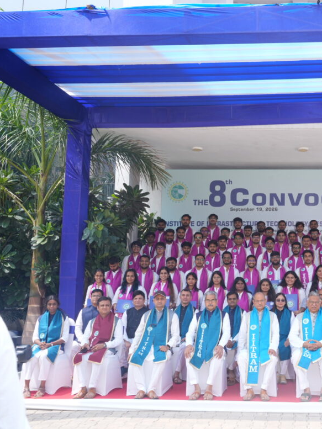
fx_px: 521
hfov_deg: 32.6
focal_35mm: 42
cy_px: 214
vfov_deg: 44.8
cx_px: 291
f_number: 13
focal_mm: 29
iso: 320
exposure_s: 1/125
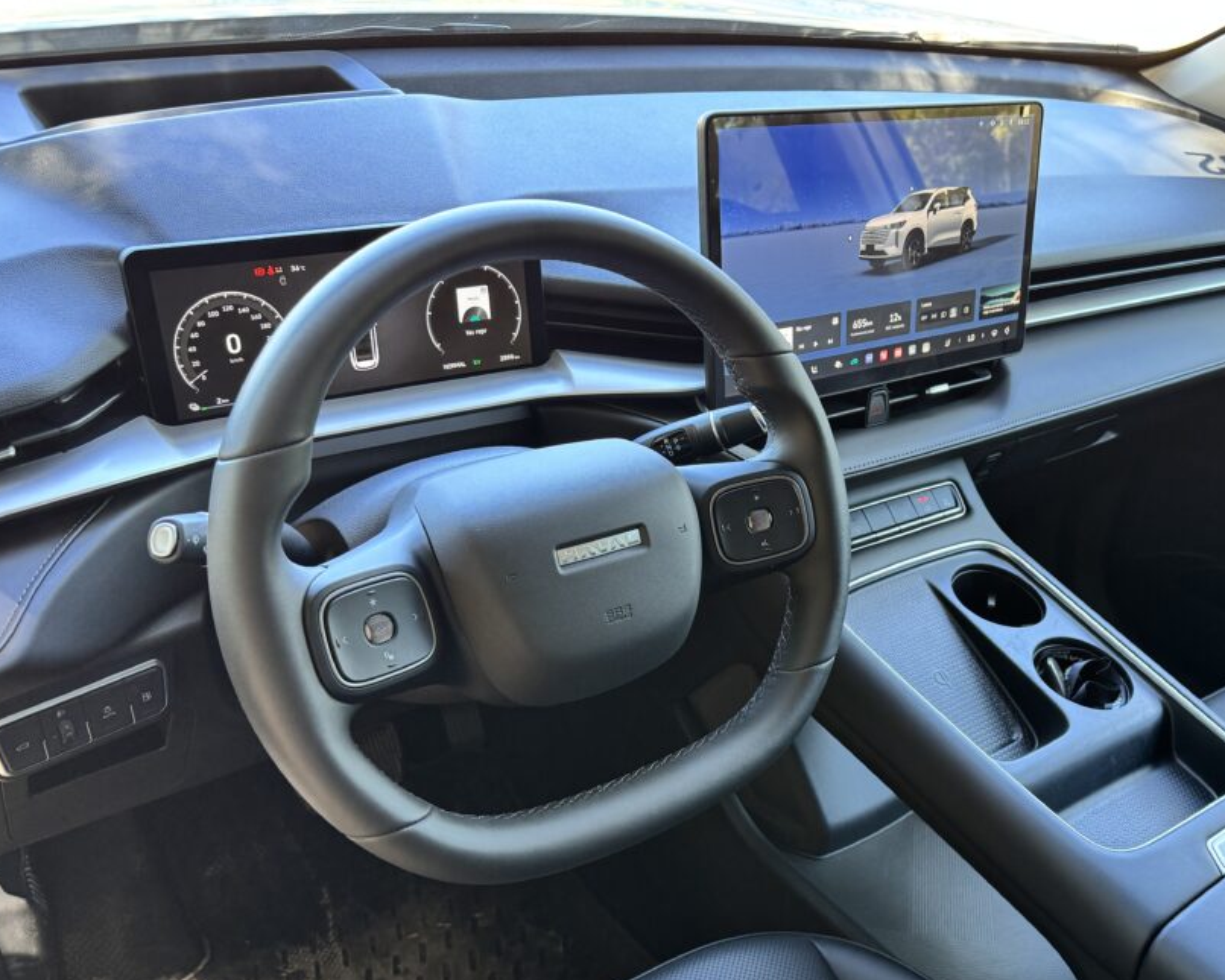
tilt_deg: -34.5
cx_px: 830
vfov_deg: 42.9
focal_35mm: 34
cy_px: 635
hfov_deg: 51.7
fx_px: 1233
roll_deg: -11.2
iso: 200
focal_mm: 6.76
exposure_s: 1/71
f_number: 1.78
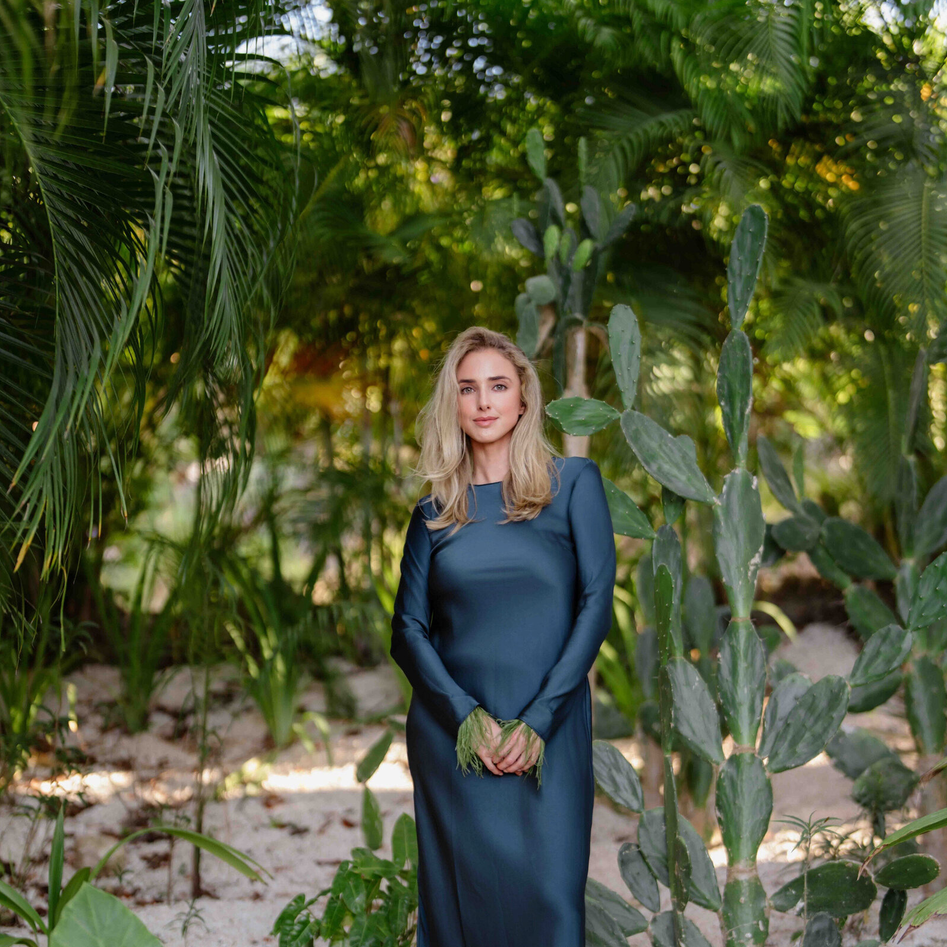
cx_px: 475
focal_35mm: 64
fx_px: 1981
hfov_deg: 26.9
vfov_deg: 26.8
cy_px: 584
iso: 80
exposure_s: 1/200
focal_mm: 50
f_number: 1.2
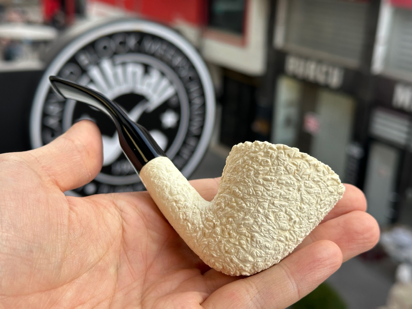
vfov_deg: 30.3
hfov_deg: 39.7
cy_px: 154
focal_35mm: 48
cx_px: 206
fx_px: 571
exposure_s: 1/435
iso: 64
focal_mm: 6.86
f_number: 1.78
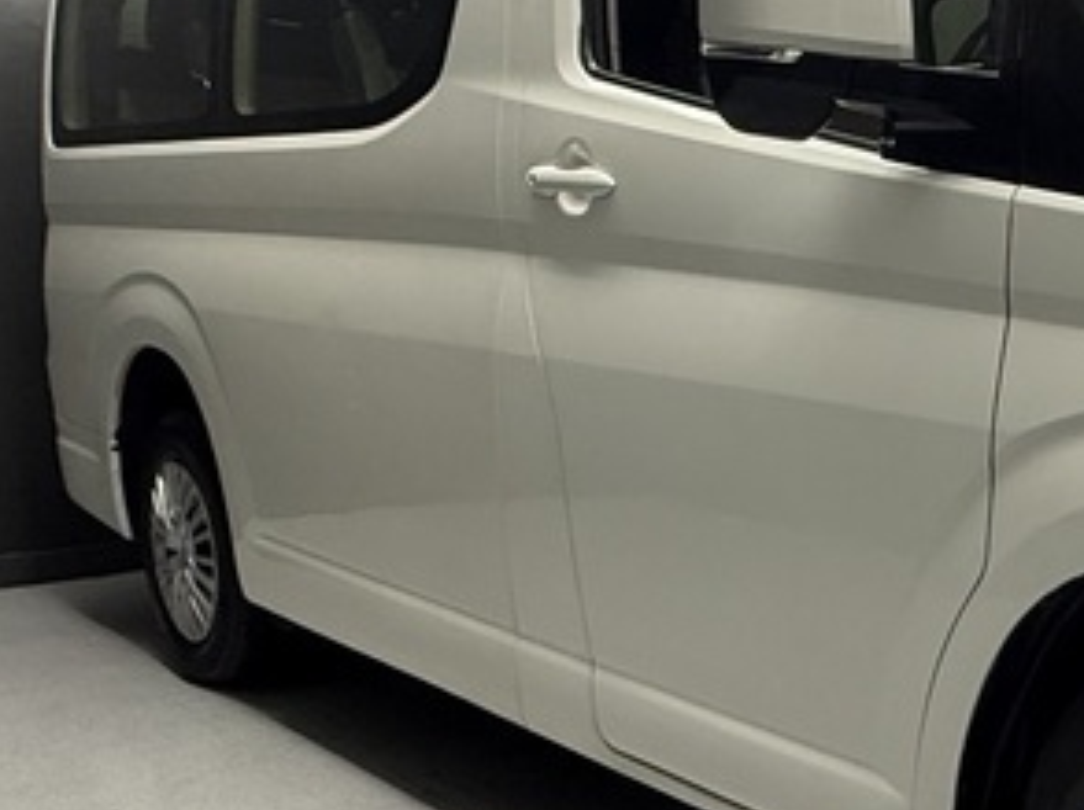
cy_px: 503
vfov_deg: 29.5
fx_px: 1533
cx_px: 1195
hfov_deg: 33.8
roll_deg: -1.6
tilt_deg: -9.1
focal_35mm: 49
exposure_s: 1/100
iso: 250
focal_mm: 2.22
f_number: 2.2
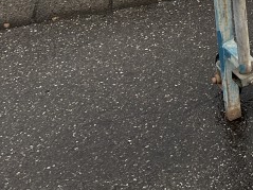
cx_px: 418
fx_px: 752
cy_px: -160
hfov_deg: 16.7
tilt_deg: -18.3
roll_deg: +0.2
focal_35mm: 103
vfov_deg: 12.9
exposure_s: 1/264
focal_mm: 6.86
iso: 80
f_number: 1.78
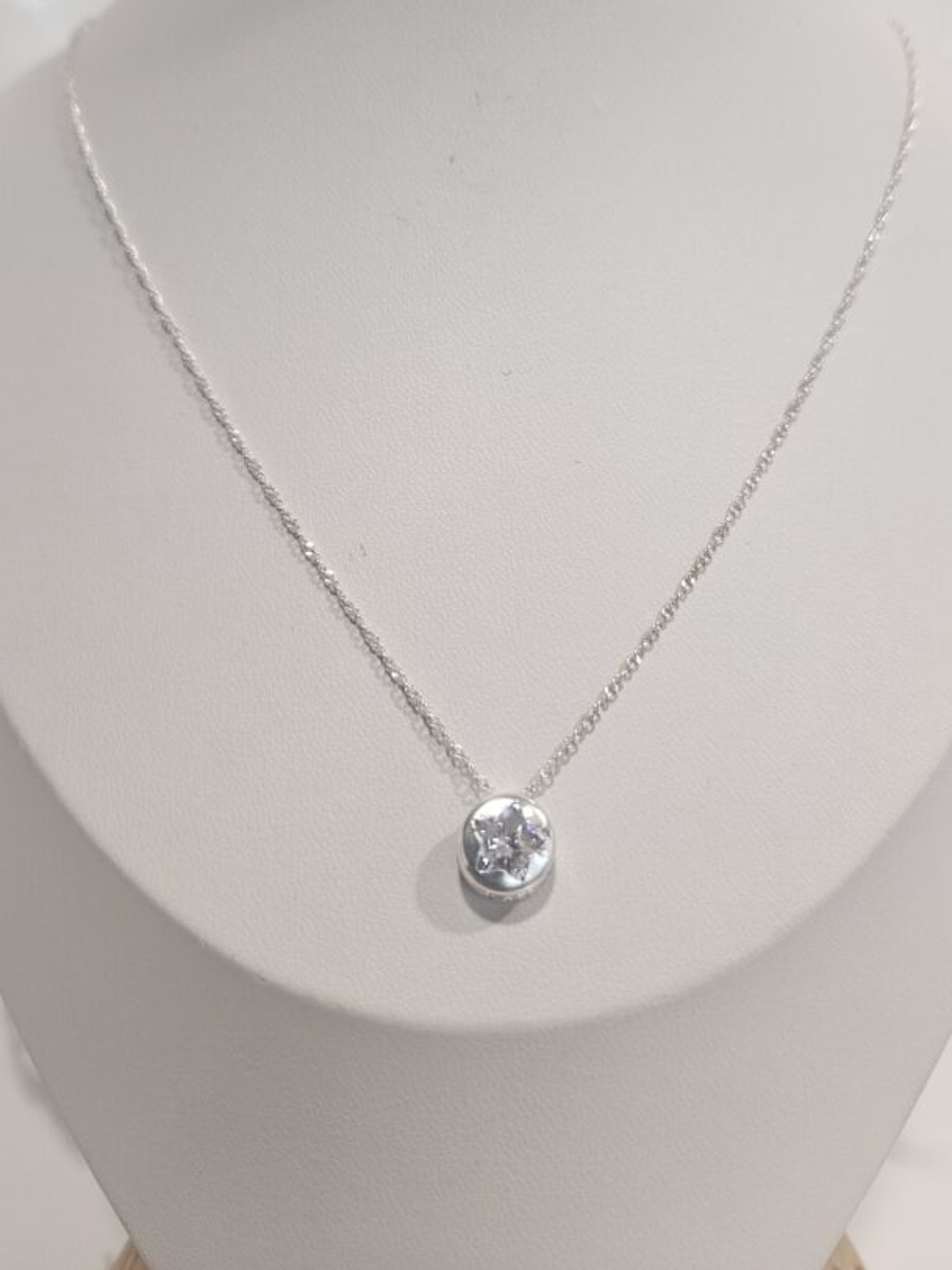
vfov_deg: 60.8
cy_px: 472
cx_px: 489
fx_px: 1063
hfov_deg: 48.2
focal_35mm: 29
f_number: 1.8
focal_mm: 5.4
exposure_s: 1/100
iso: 200
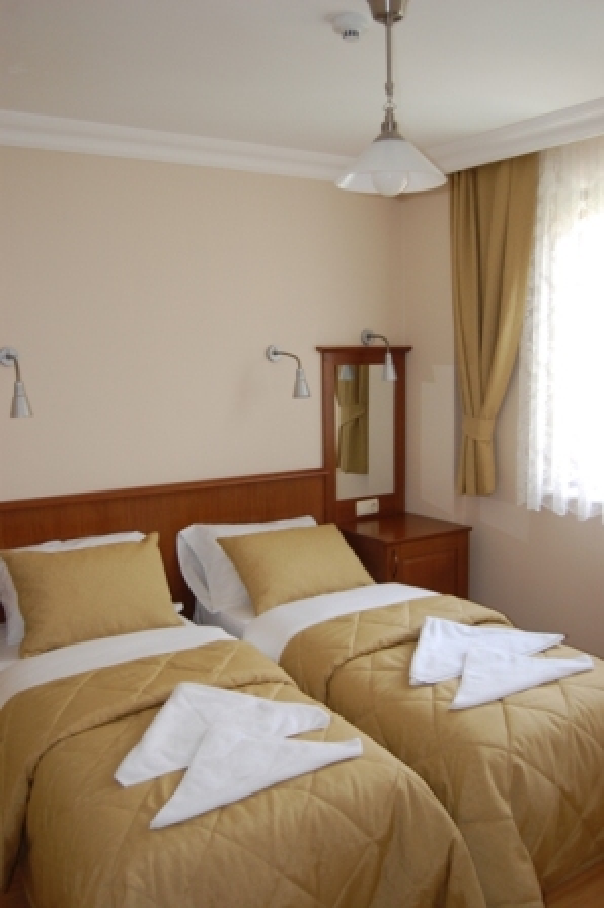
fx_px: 756
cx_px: 302
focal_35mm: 30
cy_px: 454
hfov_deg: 43.5
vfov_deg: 62.0
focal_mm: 20
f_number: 3.8
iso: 400
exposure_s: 1/60
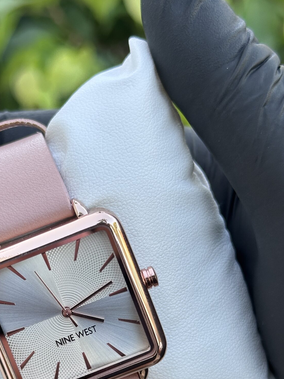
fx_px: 908
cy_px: 274
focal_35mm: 83
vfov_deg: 23.4
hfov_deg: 17.7
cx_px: 88
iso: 64
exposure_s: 1/392
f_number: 1.78
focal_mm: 6.86
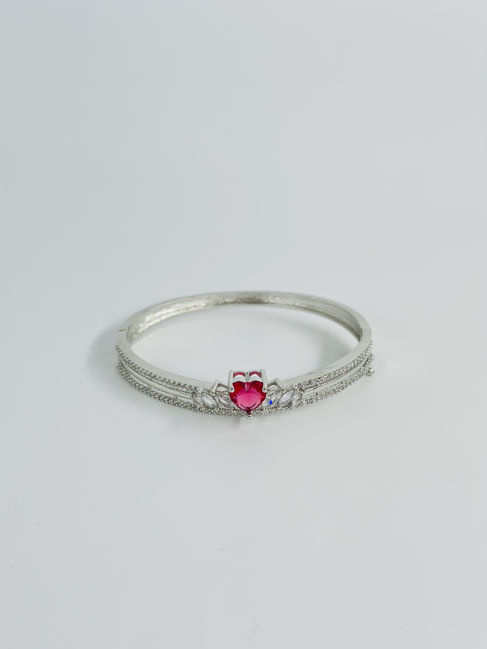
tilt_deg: -27.6
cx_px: 244
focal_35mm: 48
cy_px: 324
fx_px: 900
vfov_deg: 39.7
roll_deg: -3.9
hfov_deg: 30.3
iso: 80
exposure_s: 1/1639
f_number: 1.78
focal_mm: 6.86
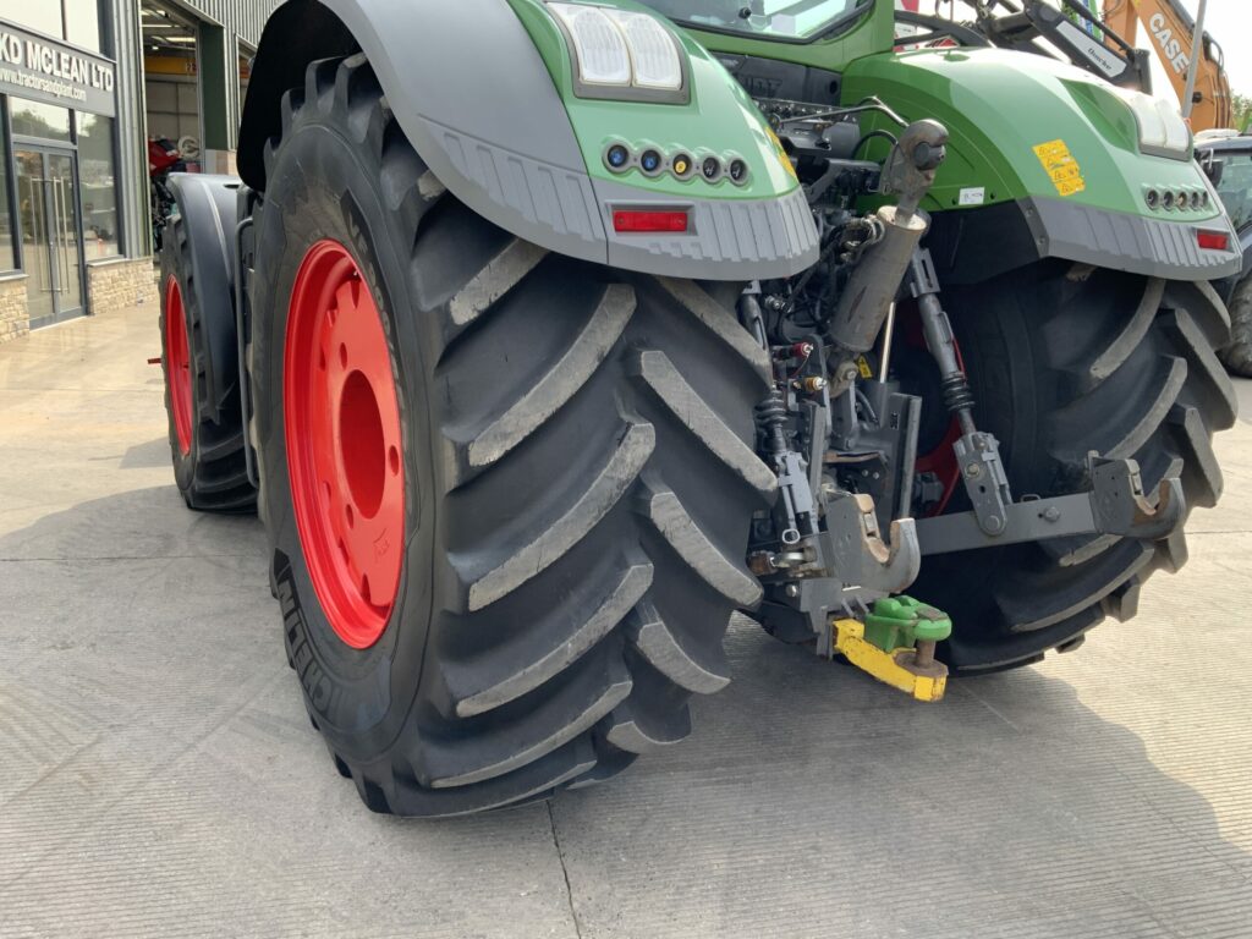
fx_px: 1049
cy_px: 470
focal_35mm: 29
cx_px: 626
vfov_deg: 48.2
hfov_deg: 61.7
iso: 16
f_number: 1.8
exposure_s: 1/292
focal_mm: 3
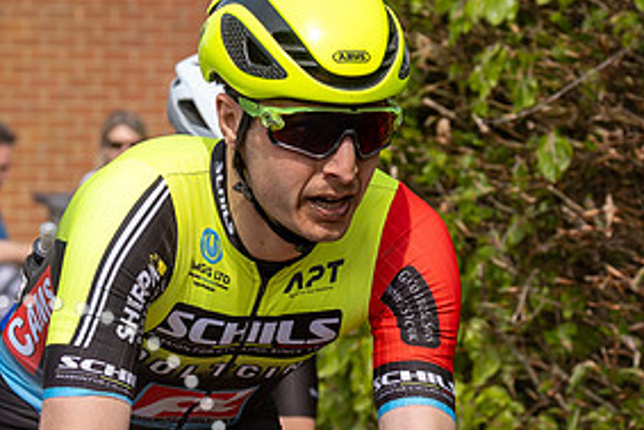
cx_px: 79
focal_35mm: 264
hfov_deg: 7.8
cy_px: 220
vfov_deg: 5.2
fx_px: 4725
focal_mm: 70
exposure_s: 1/1000
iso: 160
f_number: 5
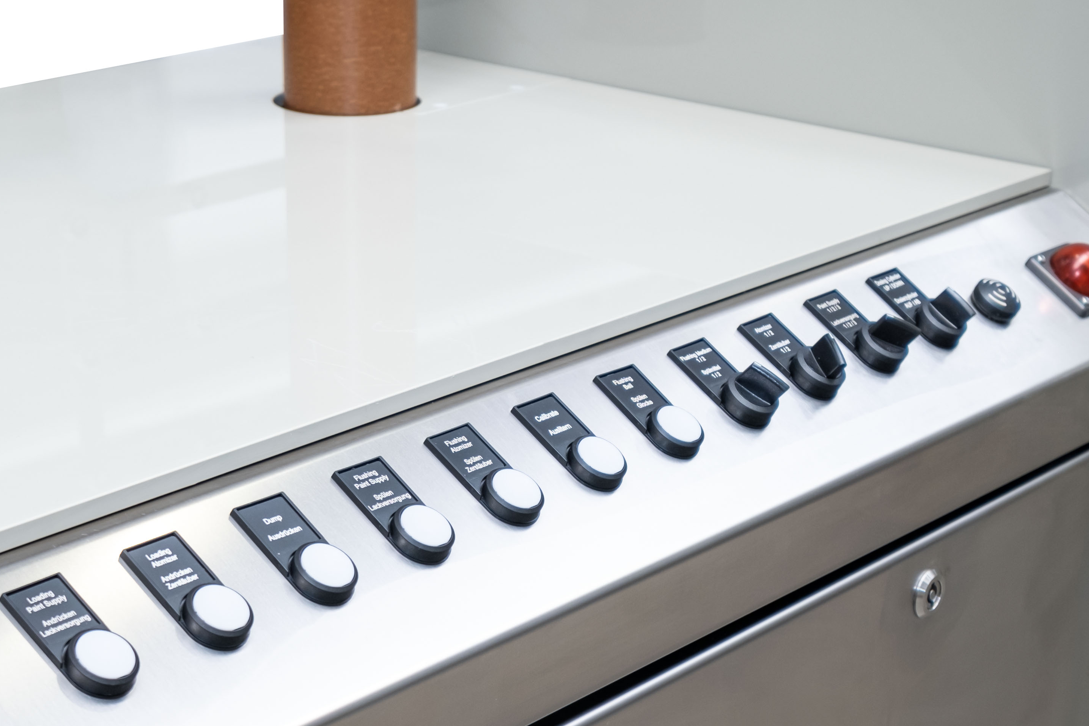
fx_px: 2359
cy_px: 780
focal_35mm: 78
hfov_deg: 26.0
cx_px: 470
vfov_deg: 17.0
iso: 160
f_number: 4
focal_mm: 24
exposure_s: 1/60
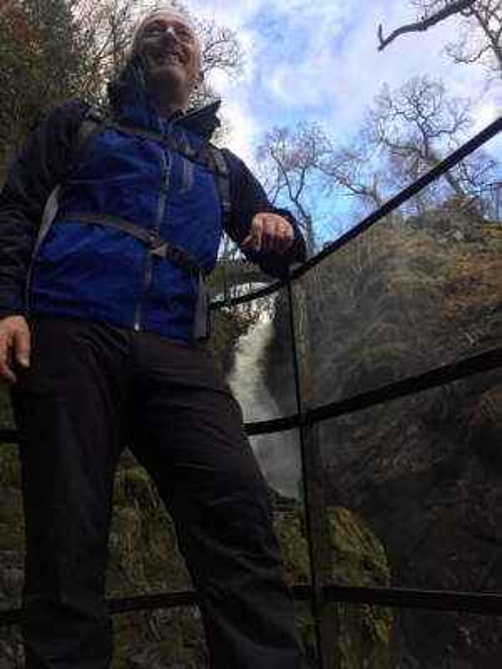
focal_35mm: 29
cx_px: 251
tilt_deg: +21.0
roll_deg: +3.7
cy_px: 334
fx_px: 561
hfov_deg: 48.2
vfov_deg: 61.7
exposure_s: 1/214
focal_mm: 4.15
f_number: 2.2
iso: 32
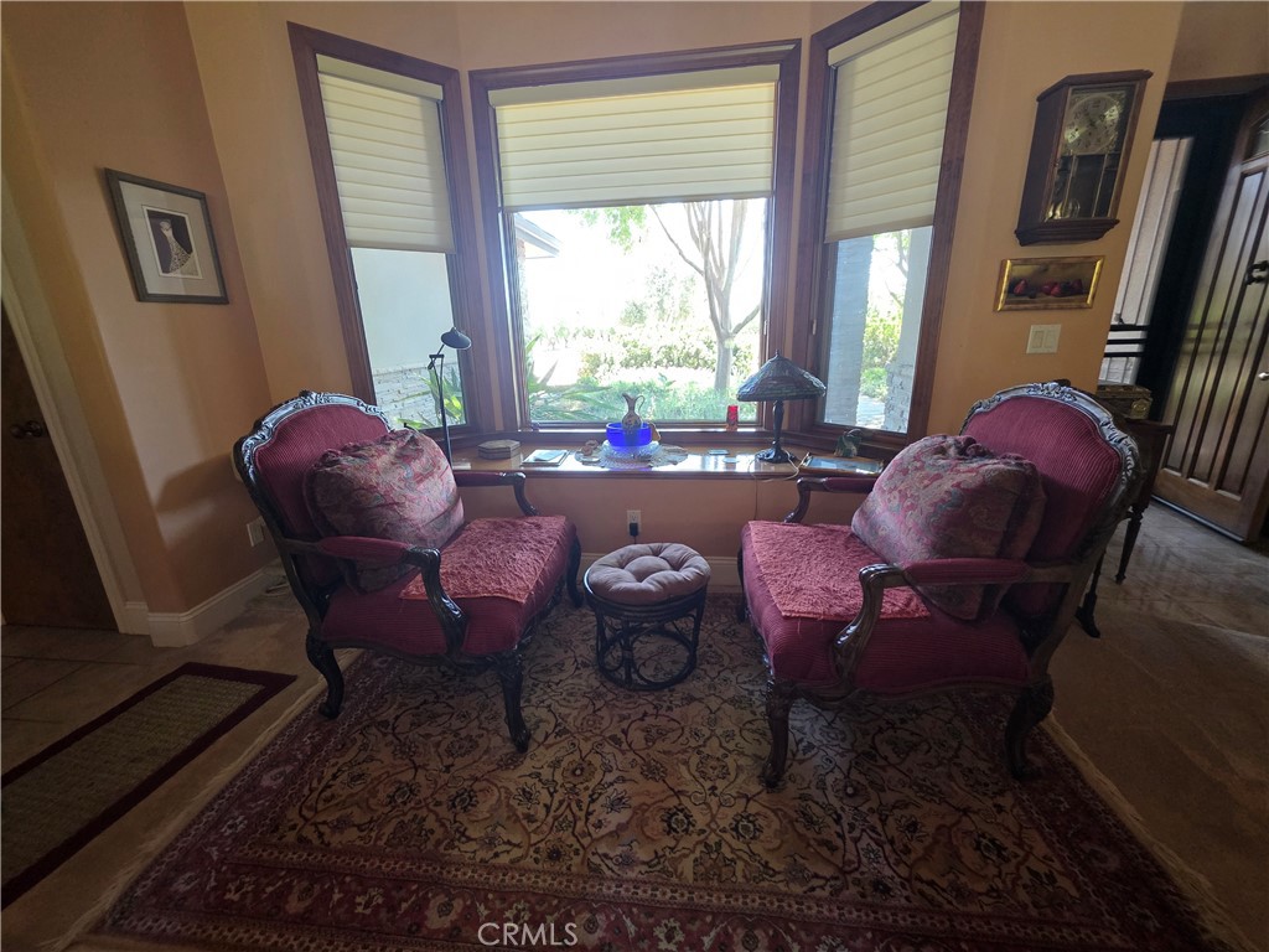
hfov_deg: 106.2
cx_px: 634
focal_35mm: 13
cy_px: 476
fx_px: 477
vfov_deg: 89.9
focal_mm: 2.2
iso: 400
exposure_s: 1/60
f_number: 1.9
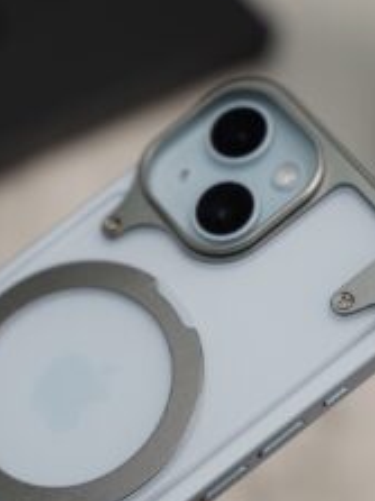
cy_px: 262
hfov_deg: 13.8
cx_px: 177
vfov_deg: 18.4
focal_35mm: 107
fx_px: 1547
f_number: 4
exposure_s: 1/80
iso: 640
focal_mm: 62
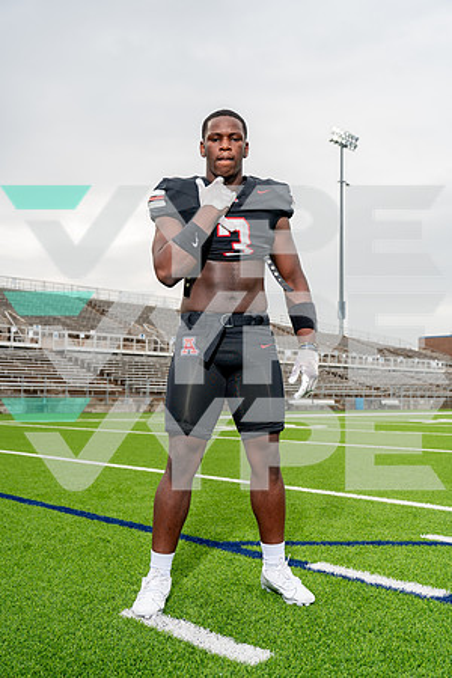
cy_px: 339
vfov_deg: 53.1
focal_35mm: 36
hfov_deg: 36.9
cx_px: 226
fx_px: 678
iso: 100
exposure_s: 1/250
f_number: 5
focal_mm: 36
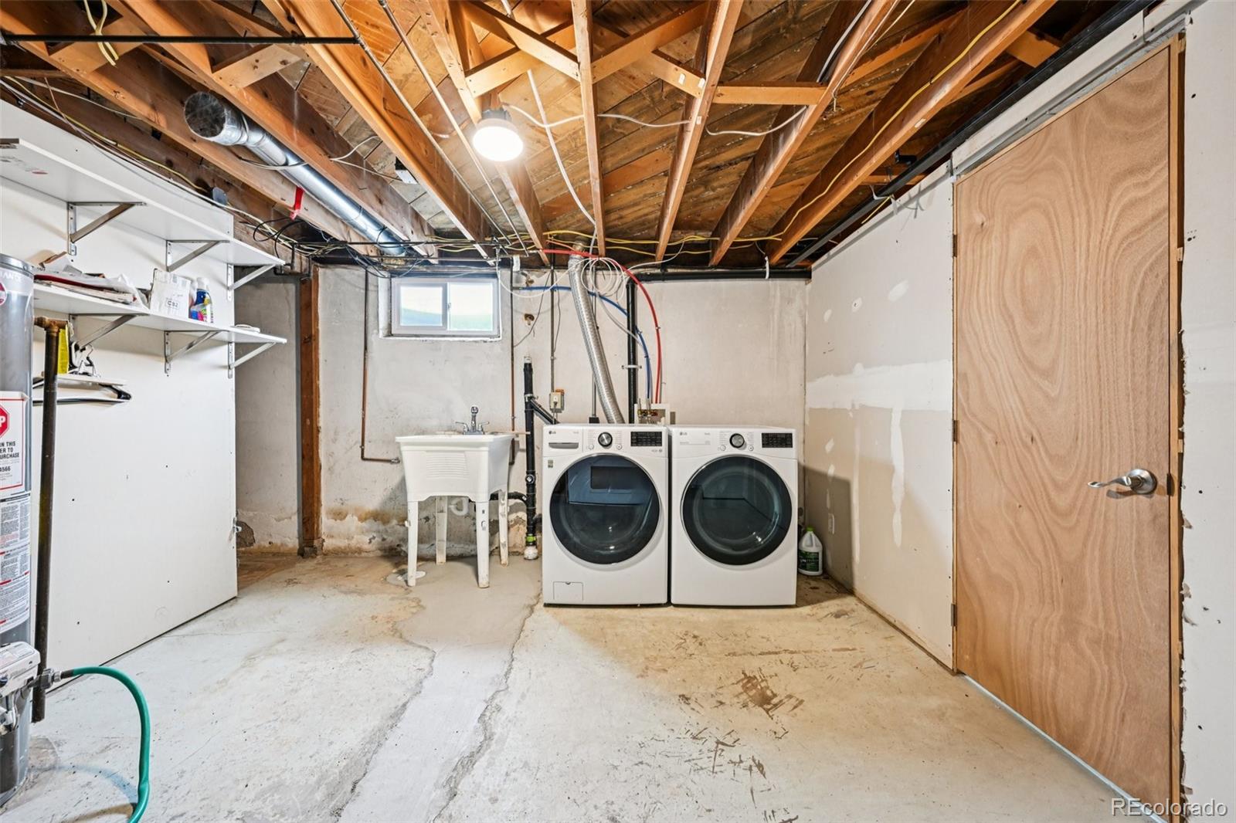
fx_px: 481
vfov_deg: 81.2
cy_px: 412
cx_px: 618
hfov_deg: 104.3
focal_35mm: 14
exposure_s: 1/1.67
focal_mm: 14
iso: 400
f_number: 11
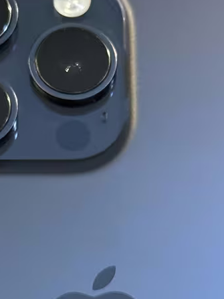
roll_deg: -0.7
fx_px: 1485
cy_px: 332
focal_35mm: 172
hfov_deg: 8.6
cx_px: 121
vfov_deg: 11.3
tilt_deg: +11.2
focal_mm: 6.76
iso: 200
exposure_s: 1/50
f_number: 1.78
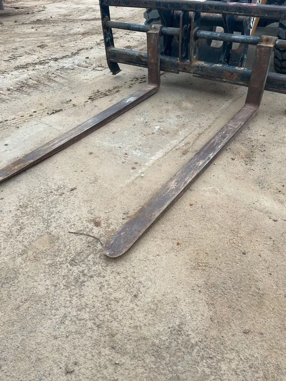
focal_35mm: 26
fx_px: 286
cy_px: 190
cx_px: 143
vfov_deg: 67.3
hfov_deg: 53.1
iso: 64
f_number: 1.6
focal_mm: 5.1
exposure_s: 1/122
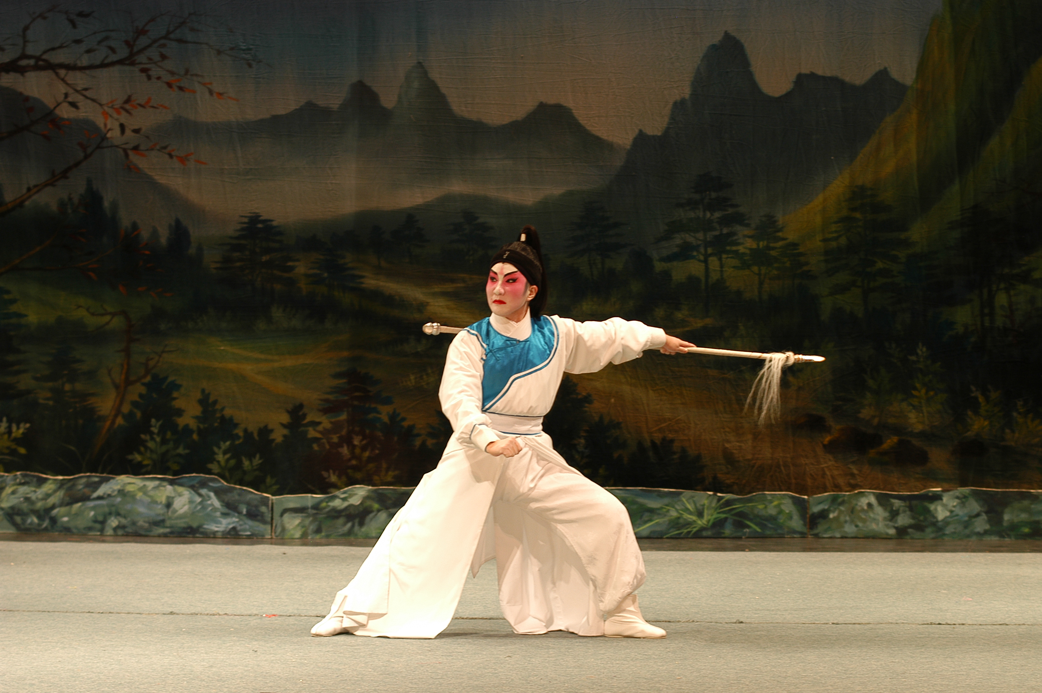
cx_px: 521
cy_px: 346
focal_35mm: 123
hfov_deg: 16.7
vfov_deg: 11.1
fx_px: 3557
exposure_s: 1/50
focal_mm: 82
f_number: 3.5
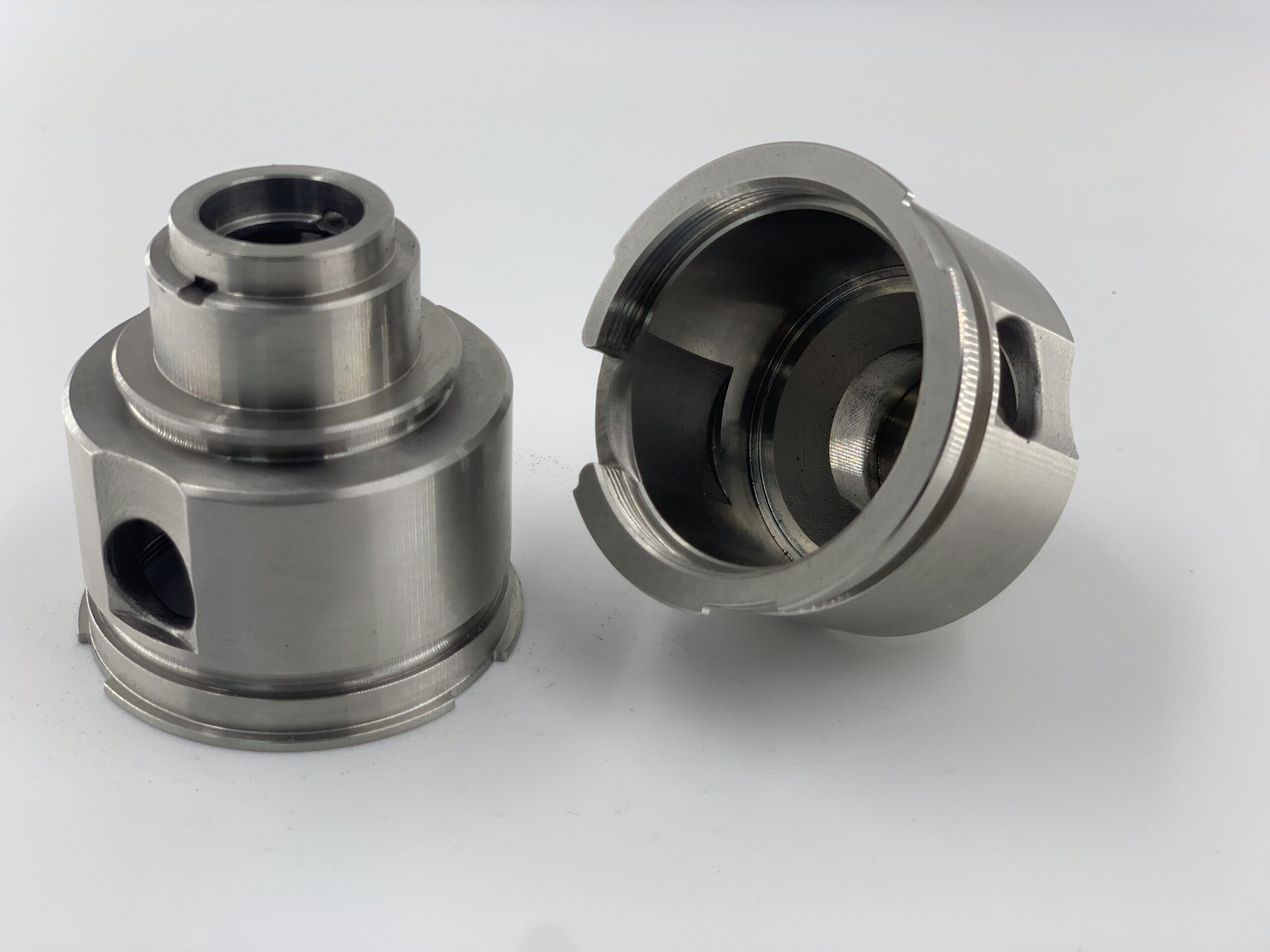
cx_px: 635
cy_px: 476
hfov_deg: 36.8
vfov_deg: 28.0
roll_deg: -2.6
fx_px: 1908
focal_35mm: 52
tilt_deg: -32.0
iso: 32
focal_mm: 6
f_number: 2.4
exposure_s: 1/121
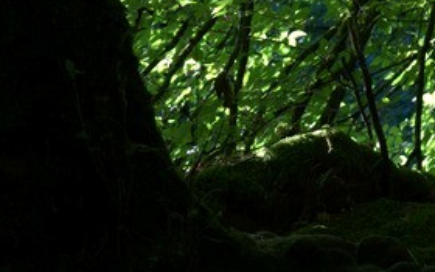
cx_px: 492
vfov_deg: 3.3
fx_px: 4659
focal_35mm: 393
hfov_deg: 5.3
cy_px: -92
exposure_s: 1/125
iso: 2000
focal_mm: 90
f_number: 8
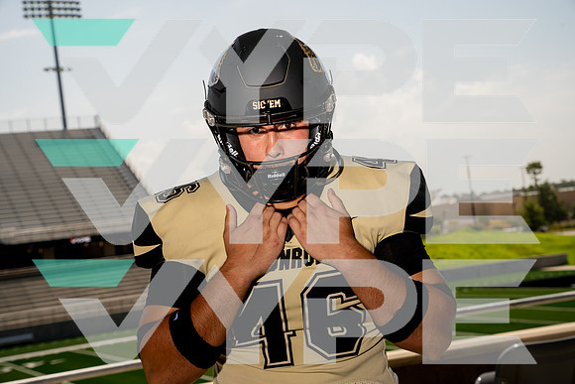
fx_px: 1102
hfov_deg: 29.2
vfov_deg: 19.7
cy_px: 192
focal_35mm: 69
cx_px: 288
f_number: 8
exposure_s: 1/250
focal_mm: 69
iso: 100
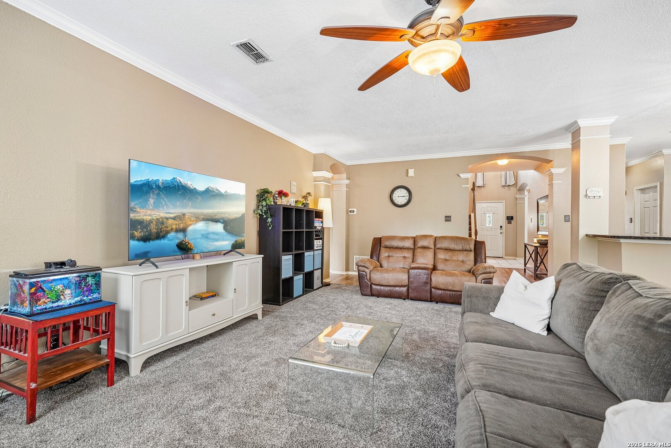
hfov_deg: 95.0
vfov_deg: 72.1
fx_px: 308
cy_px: 224
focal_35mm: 16
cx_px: 336
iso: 400
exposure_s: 1/10
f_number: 8
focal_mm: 16.5
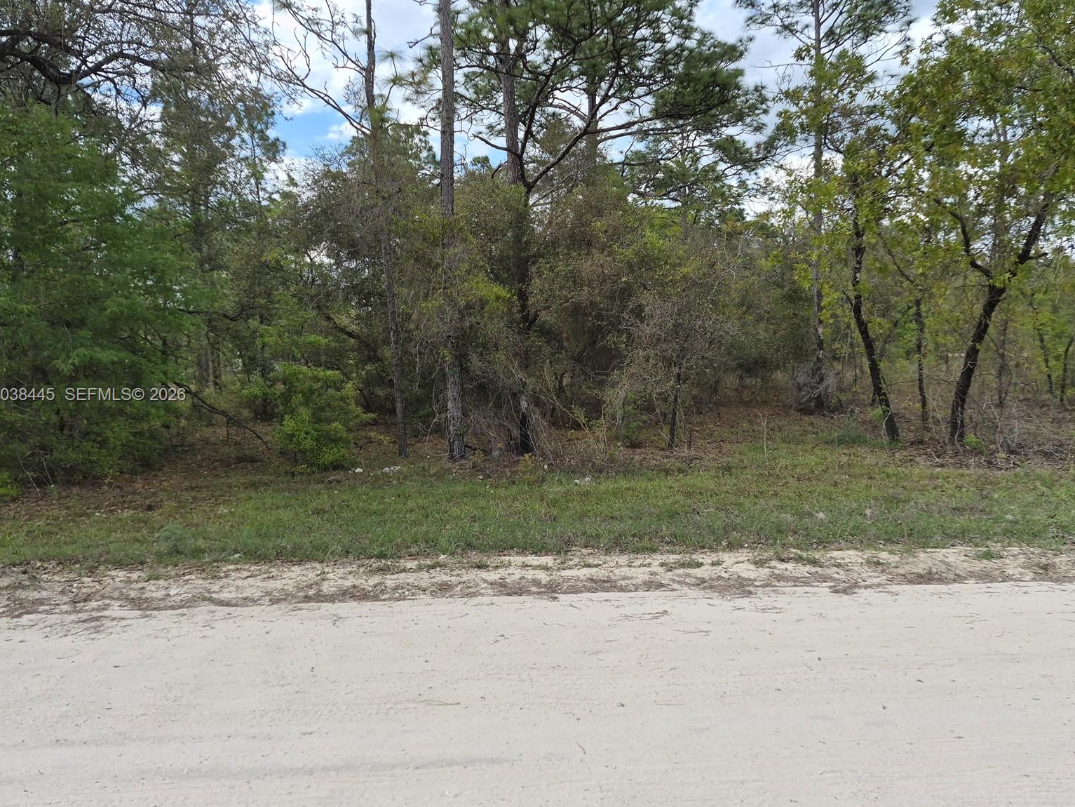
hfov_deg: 71.6
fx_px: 745
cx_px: 529
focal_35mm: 24
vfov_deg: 56.8
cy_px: 396
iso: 80
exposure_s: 1/1772
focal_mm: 5.4
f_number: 1.8
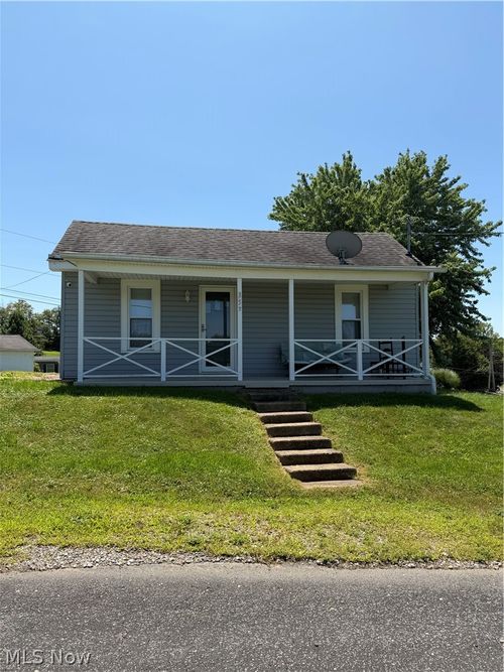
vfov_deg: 71.6
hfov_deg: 56.8
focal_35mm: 24
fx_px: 466
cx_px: 252
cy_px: 336
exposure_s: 1/3584
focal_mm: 6.76
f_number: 1.78
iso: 80
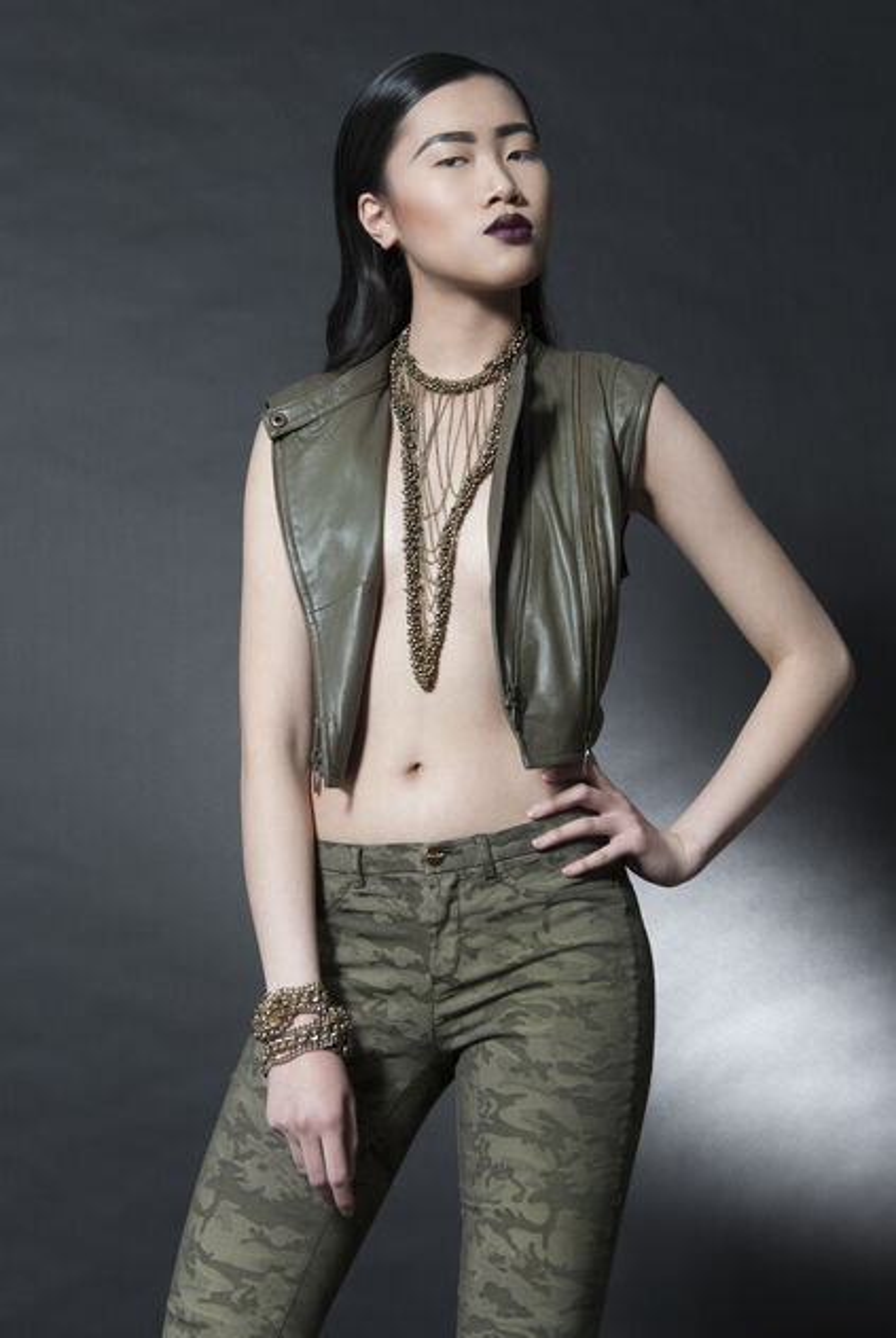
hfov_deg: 18.2
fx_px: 2792
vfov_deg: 27.0
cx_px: 448
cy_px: 669
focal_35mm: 75
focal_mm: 50
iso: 200
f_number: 9
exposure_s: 1/60
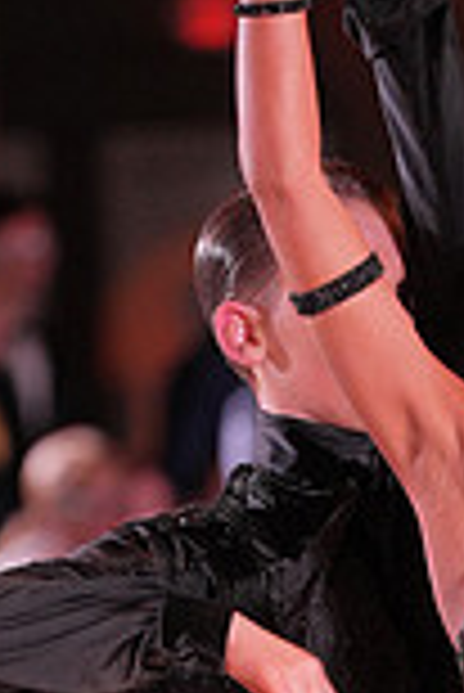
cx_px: 484
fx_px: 11766
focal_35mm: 610
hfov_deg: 2.3
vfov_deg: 3.4
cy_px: 963
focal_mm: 162
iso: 1250
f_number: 2.8
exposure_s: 1/400
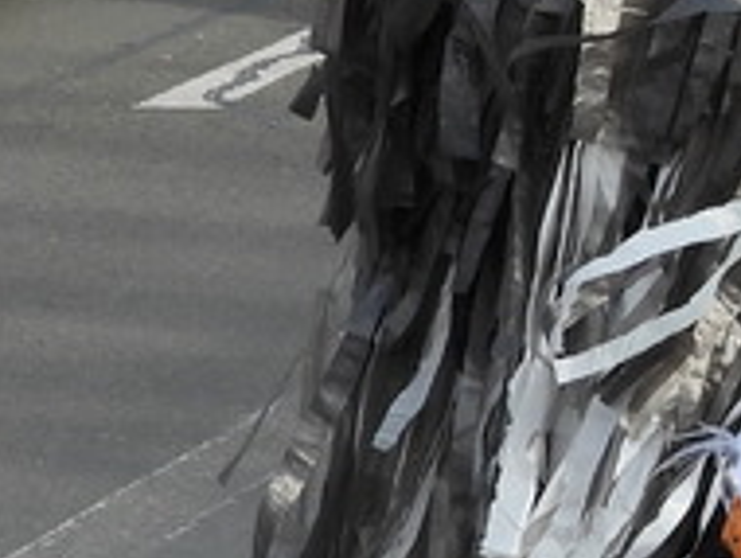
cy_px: -51
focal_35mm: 504
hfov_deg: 3.9
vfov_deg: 3.0
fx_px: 10802
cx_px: 1201
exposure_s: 1/640
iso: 100
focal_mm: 14.4
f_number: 3.5
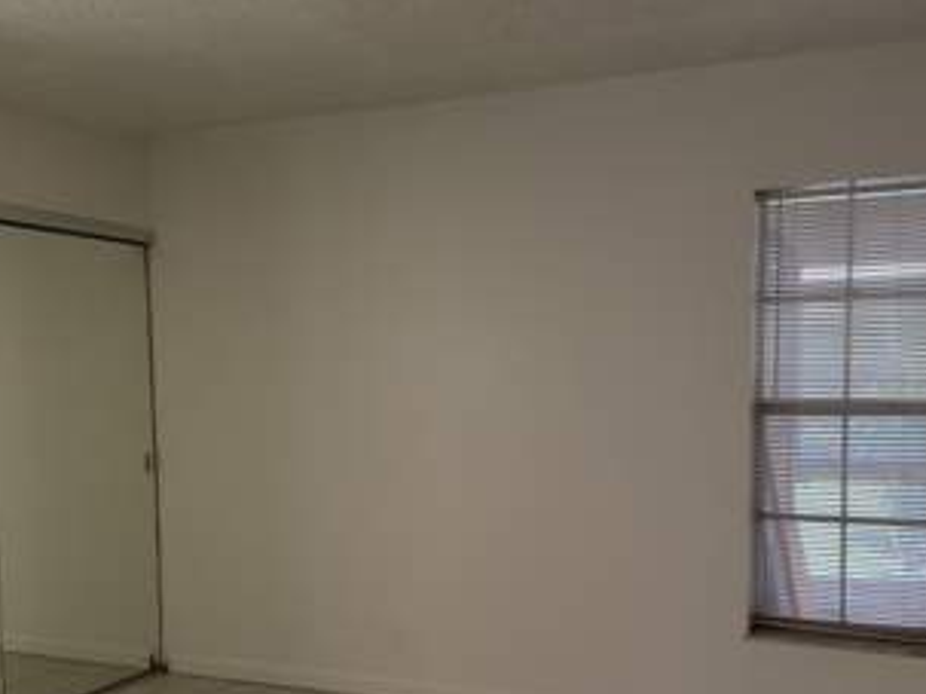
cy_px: 445
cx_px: 486
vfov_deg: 37.4
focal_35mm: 38
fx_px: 1016
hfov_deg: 49.0
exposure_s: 1/60
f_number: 1.78
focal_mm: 6.76
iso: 160
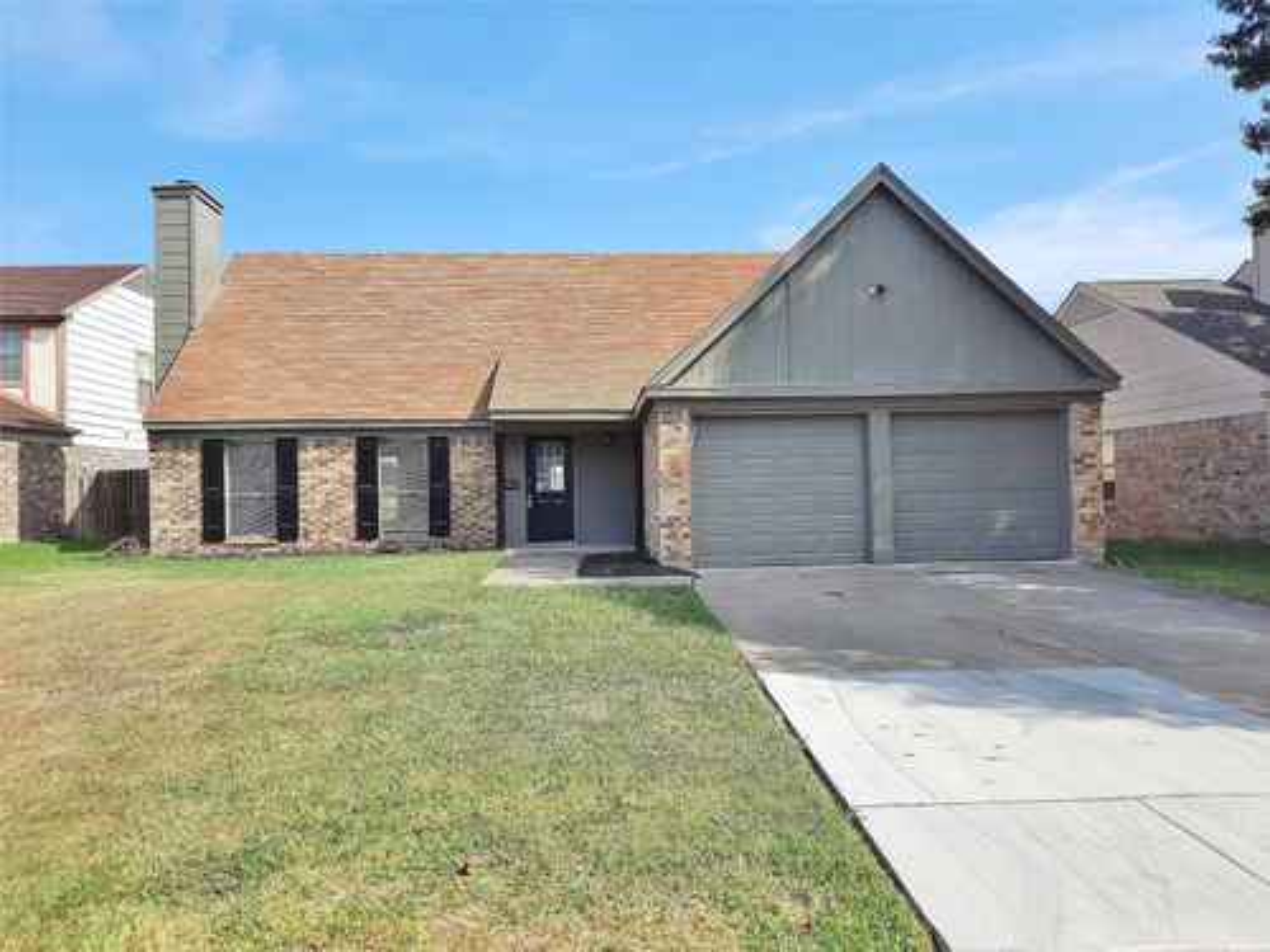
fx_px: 917
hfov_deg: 69.4
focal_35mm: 25
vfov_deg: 54.9
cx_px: 635
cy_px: 476
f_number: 2
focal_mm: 4.6
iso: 32
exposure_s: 1/697
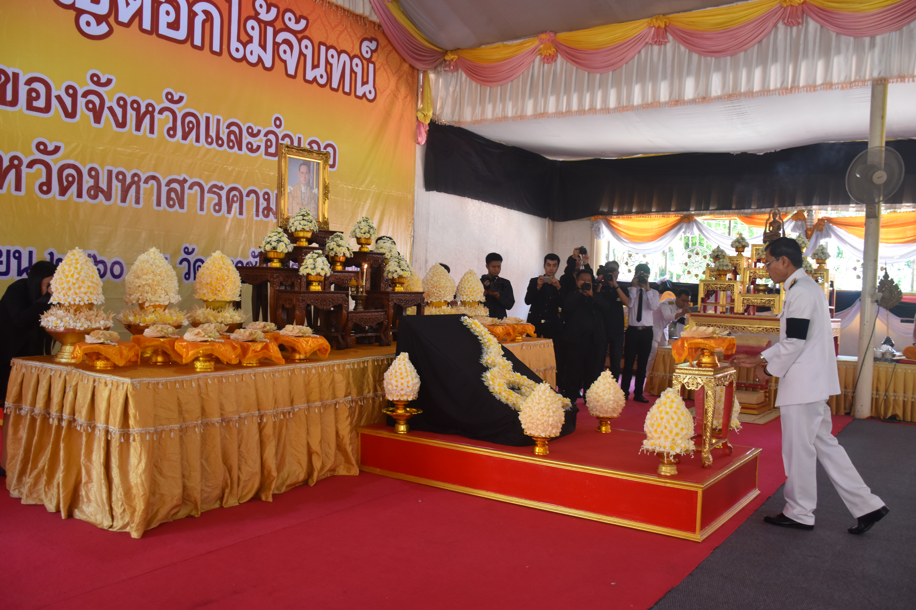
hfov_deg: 61.9
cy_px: 305
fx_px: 763
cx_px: 458
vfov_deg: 43.6
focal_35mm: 30
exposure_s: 1/60
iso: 500
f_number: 4
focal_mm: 20
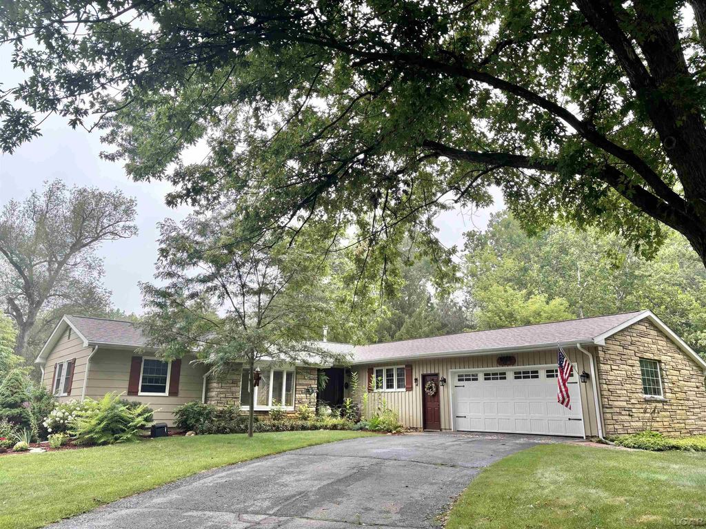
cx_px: 353
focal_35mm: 26
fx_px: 530
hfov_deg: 67.3
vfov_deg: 53.1
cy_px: 264
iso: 50
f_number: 1.6
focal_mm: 5.96
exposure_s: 1/264
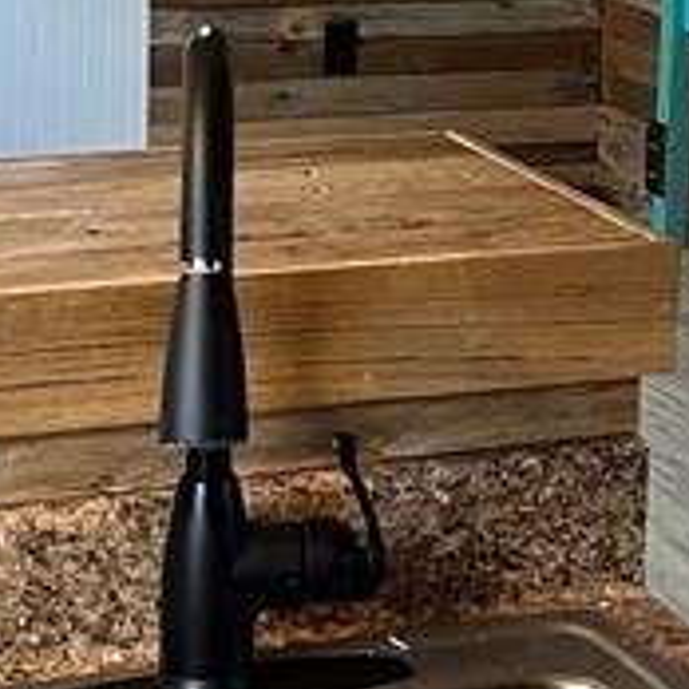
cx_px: 523
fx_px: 3040
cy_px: -261
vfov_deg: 12.4
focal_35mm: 135
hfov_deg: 12.9
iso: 320
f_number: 1.6
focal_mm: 5.1
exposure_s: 1/60
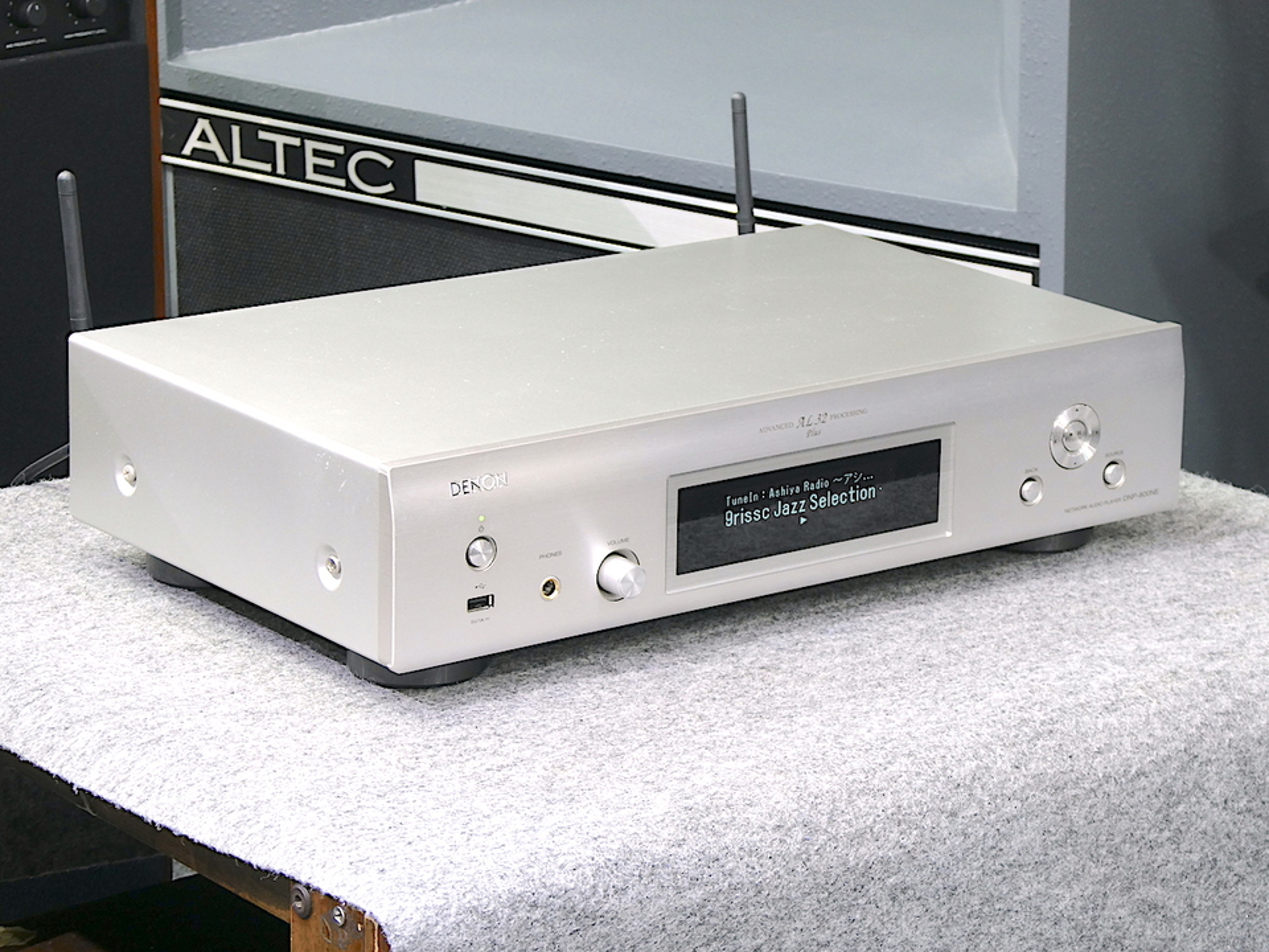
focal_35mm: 115
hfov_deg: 17.1
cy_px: 476
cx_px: 634
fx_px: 4216
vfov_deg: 12.9
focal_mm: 20.6
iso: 100
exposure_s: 1/2
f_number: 5.1
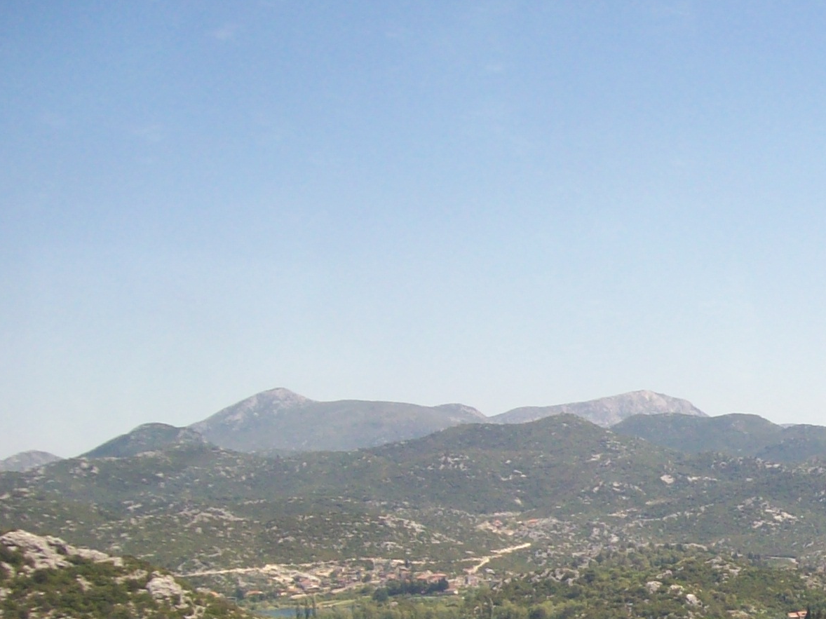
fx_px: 2076
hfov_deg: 21.1
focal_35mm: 87
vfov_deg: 16.7
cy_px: 585
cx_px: 972
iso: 80
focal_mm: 6
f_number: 2.7
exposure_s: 1/553
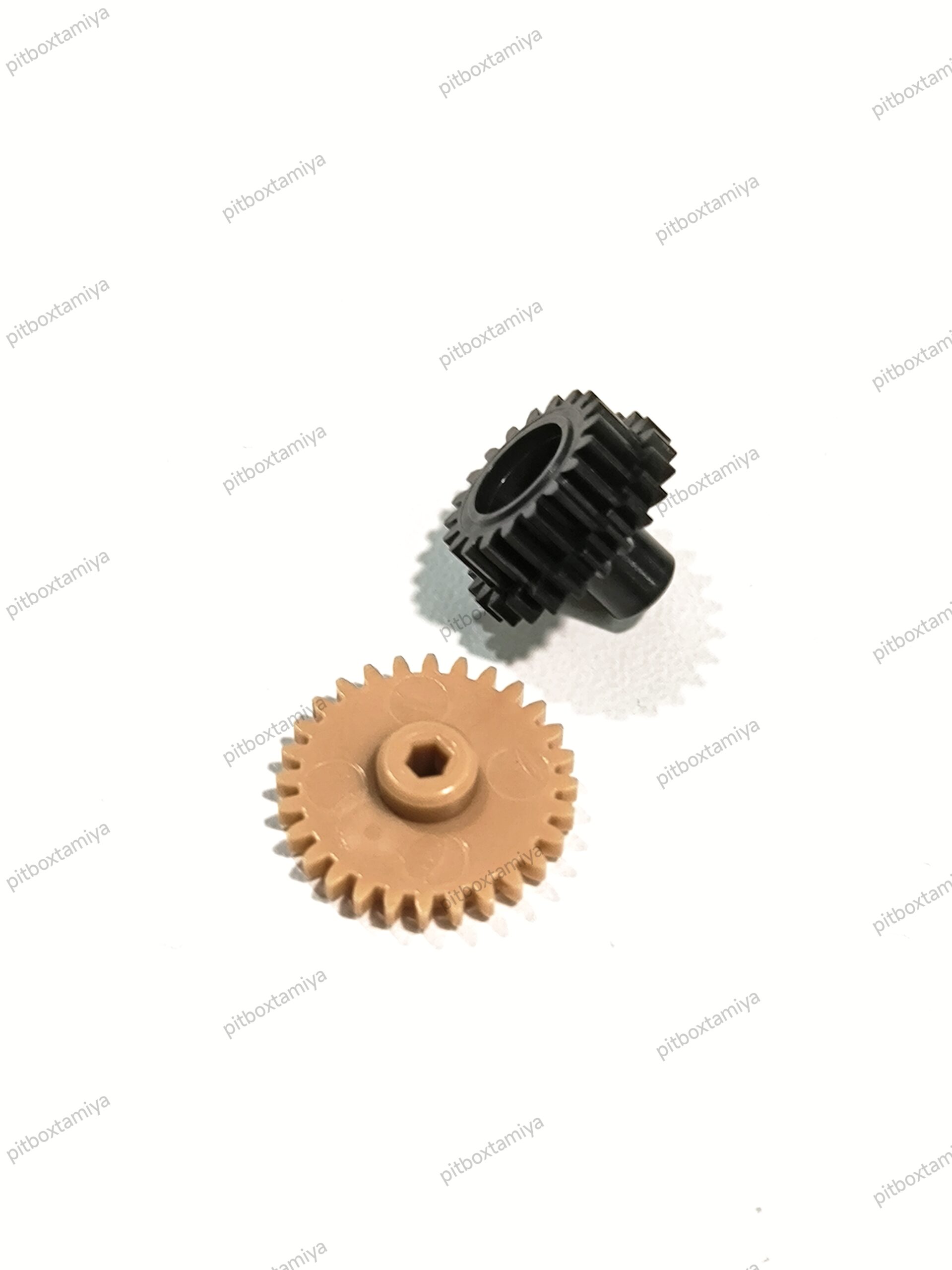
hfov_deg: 21.9
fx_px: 2458
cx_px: 476
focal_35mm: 67
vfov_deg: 29.0
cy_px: 635
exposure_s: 1/50.3
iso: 200
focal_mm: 6.92
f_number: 1.9
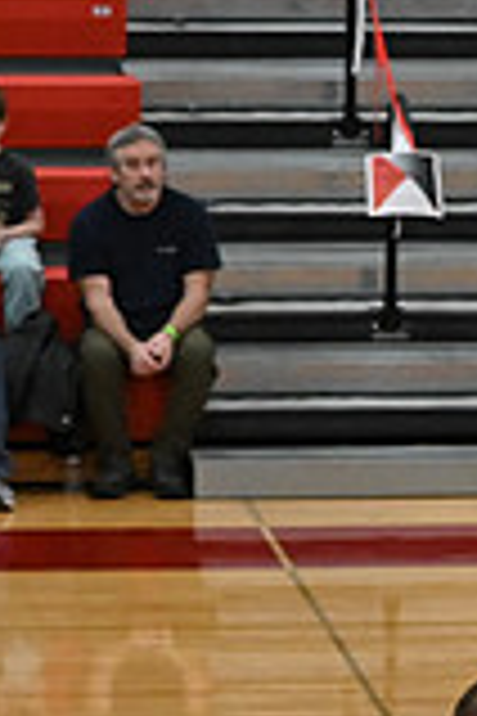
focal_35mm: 384
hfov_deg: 3.5
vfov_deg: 5.4
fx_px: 7631
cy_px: 772
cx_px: 1278
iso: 3200
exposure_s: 1/400
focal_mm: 70
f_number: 4
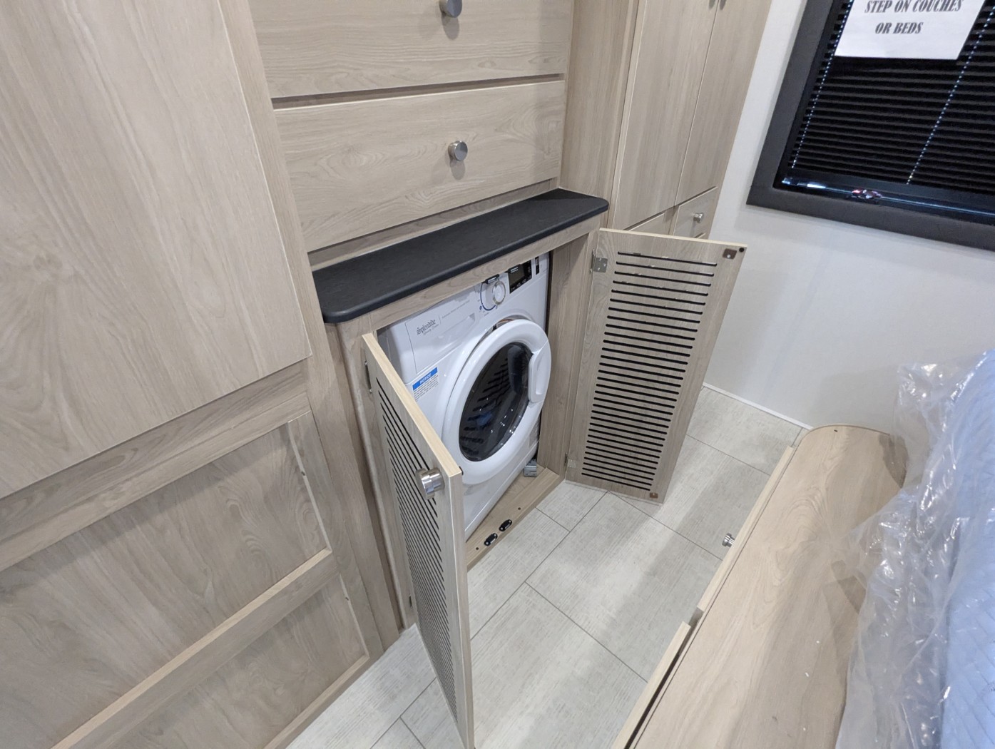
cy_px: 374
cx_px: 498
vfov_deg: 78.2
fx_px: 460
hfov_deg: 94.4
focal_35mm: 16
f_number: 2.2
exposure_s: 1/67.2
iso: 600
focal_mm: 2.35
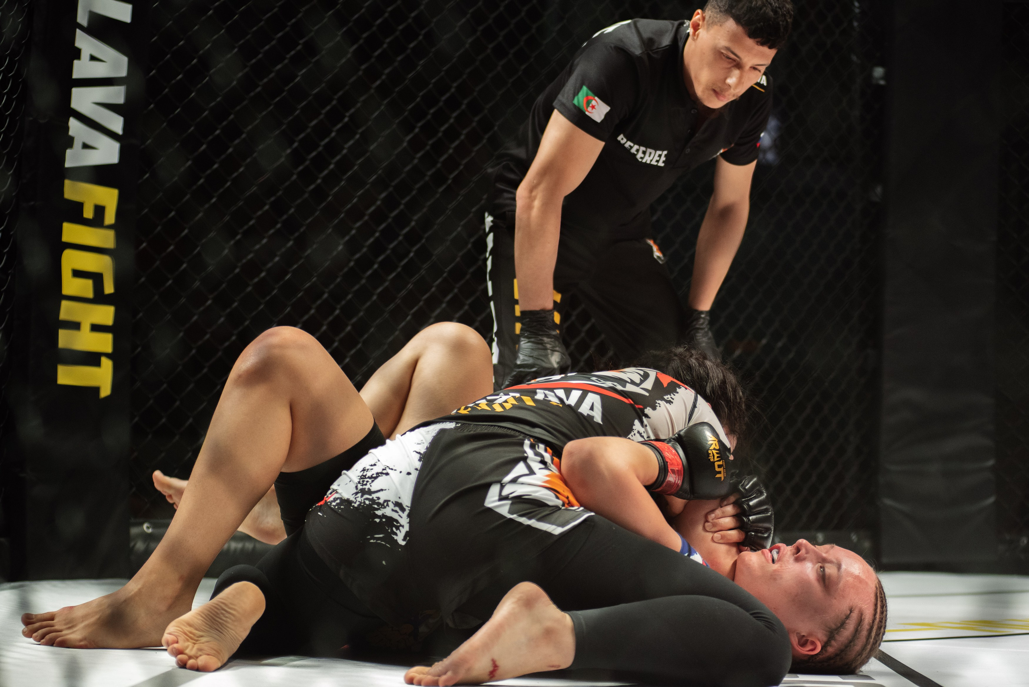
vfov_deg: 17.1
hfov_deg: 25.4
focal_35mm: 80
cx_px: 514
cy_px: 344
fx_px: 2287
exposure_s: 1/500
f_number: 4
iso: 2000
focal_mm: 80
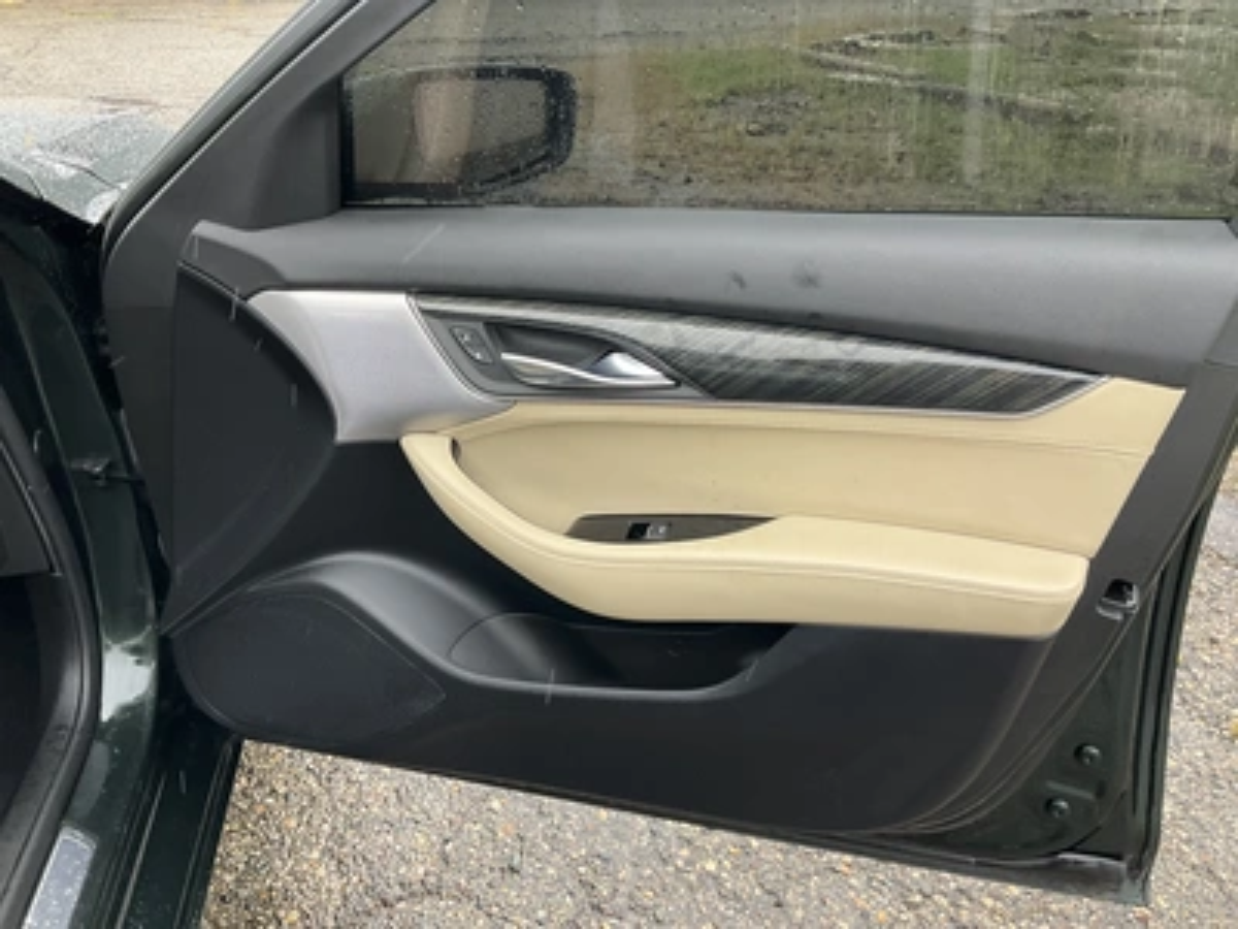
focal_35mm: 29
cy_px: 464
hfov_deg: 61.7
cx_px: 619
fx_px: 1037
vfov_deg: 48.2
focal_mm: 3
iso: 32
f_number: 1.8
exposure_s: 1/122
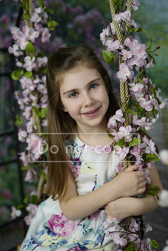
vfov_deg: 39.6
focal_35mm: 50
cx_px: 84
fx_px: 350
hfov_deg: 27.0
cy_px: 126
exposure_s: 1/160
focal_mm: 50
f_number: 2
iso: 160
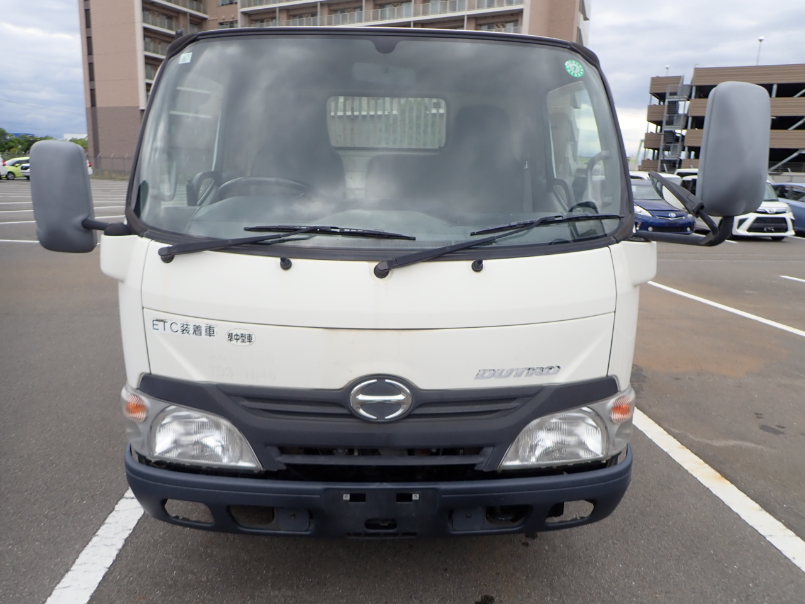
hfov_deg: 69.4
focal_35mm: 25
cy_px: 302
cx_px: 402
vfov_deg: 54.9
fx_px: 581
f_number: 2.8
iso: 100
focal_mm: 4.5
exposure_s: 1/400
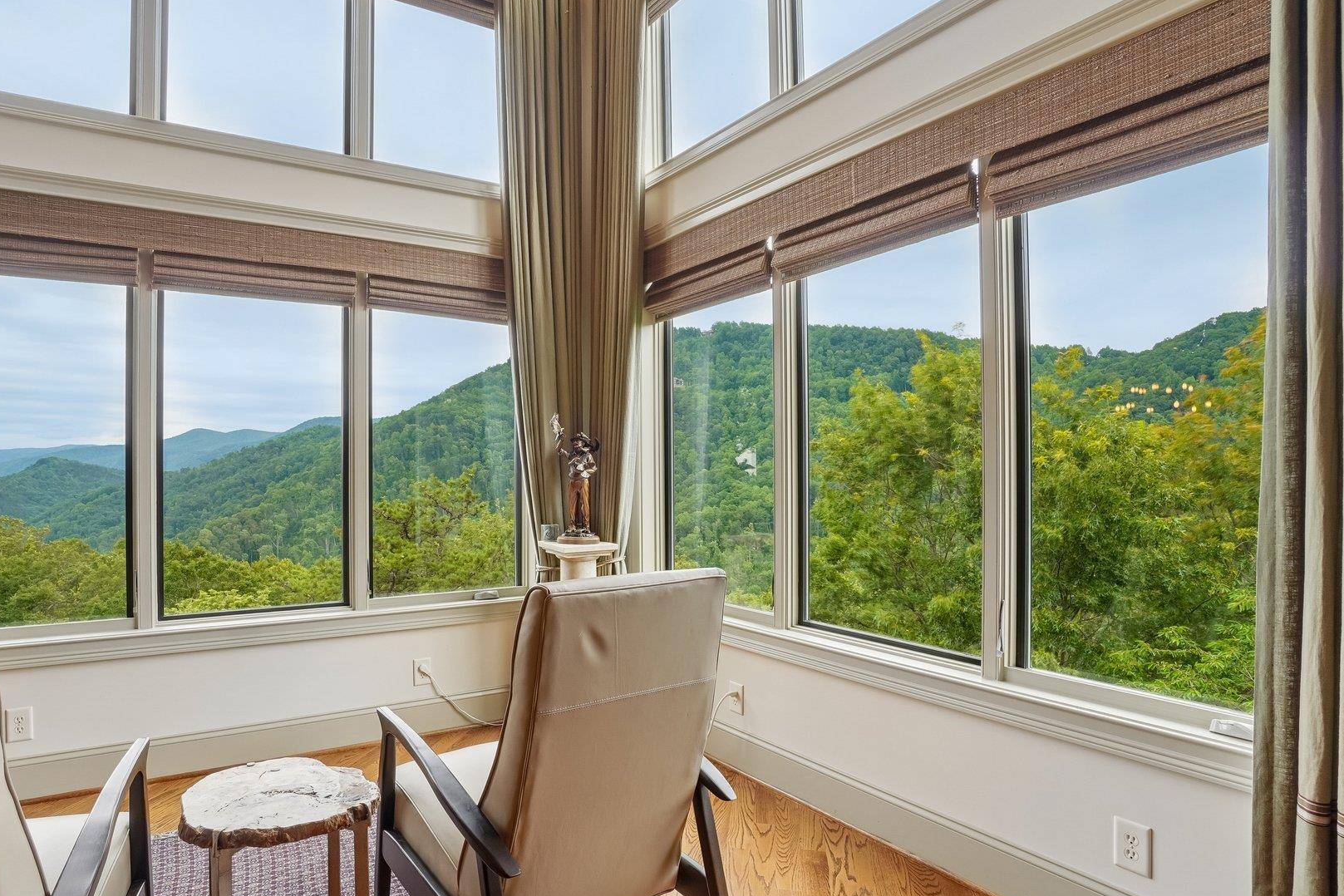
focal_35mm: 19
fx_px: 709
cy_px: 474
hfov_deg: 86.5
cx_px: 592
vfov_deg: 64.5
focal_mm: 10
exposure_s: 1/50
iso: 100
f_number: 8
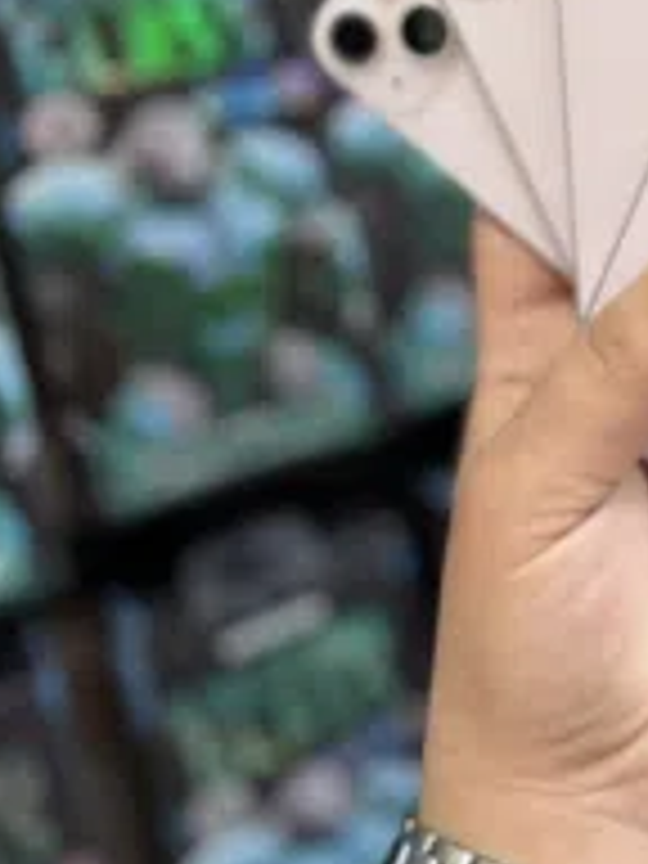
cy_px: 166
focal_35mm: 50
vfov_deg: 36.8
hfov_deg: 27.6
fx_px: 1248
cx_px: 630
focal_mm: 6.76
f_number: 1.78
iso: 125
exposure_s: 1/121
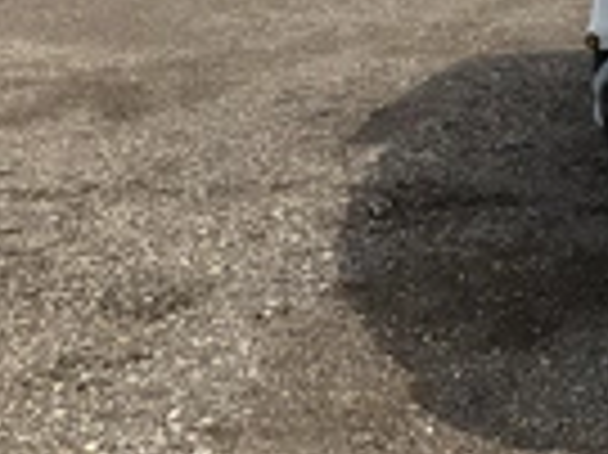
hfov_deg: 20.0
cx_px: 887
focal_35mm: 86
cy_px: -22
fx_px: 1509
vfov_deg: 16.7
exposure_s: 1/2141
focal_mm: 3
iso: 25
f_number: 1.8
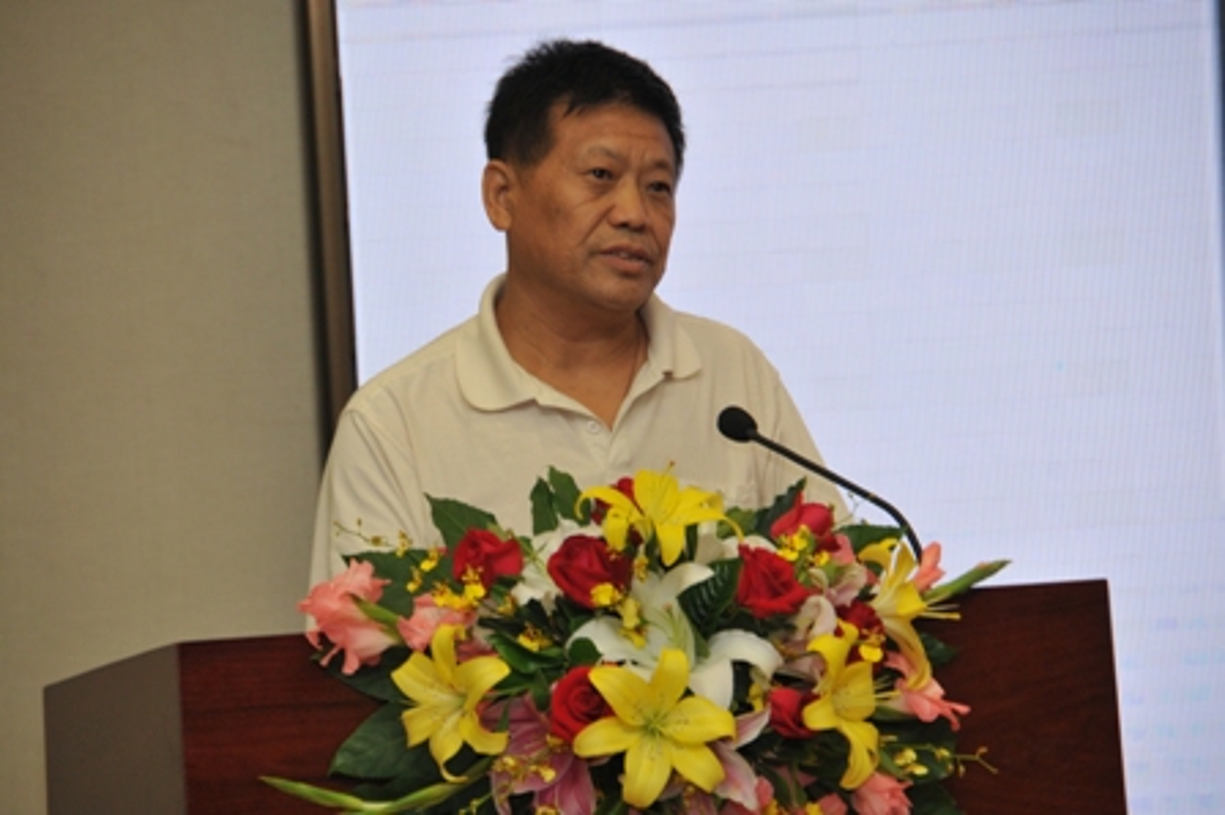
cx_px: 612
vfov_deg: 5.4
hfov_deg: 8.1
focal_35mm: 255
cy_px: 408
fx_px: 8670
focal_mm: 170
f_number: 5.6
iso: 640
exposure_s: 1/50
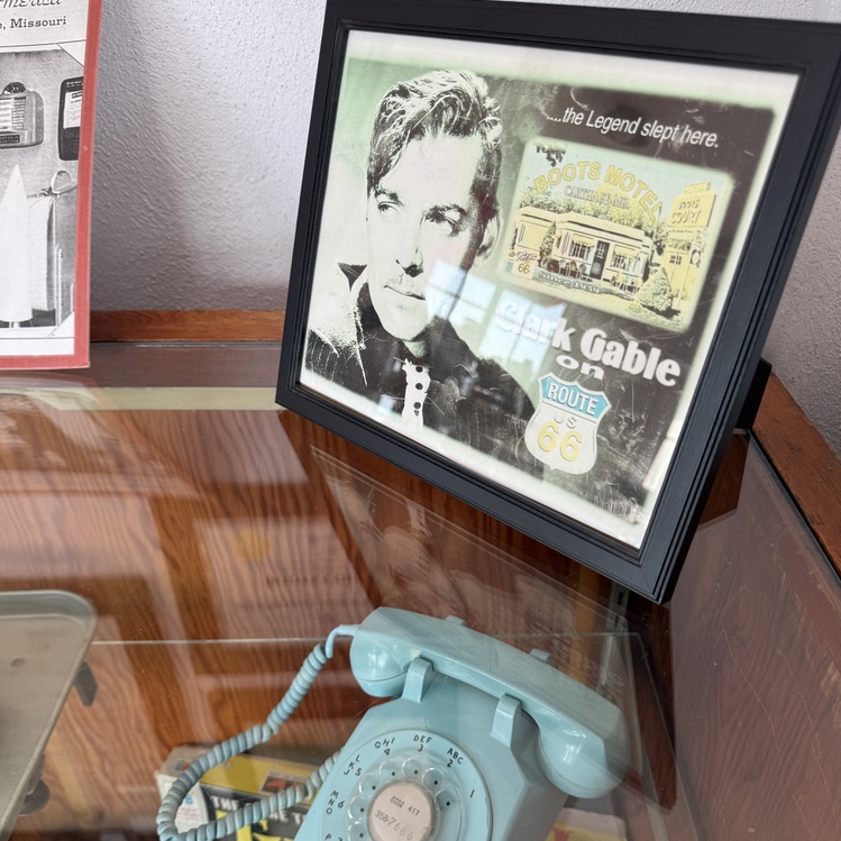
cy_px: 514
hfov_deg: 55.6
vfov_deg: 55.1
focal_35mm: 29
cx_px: 427
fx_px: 797
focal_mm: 6.76
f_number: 1.78
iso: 64
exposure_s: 1/190
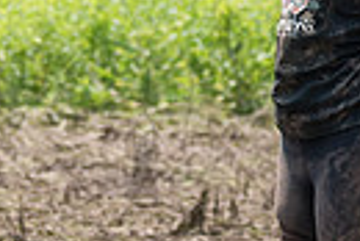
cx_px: -350
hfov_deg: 4.2
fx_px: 4805
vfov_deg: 2.9
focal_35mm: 480
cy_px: 12
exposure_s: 1/3200
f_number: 4
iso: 400
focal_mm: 92
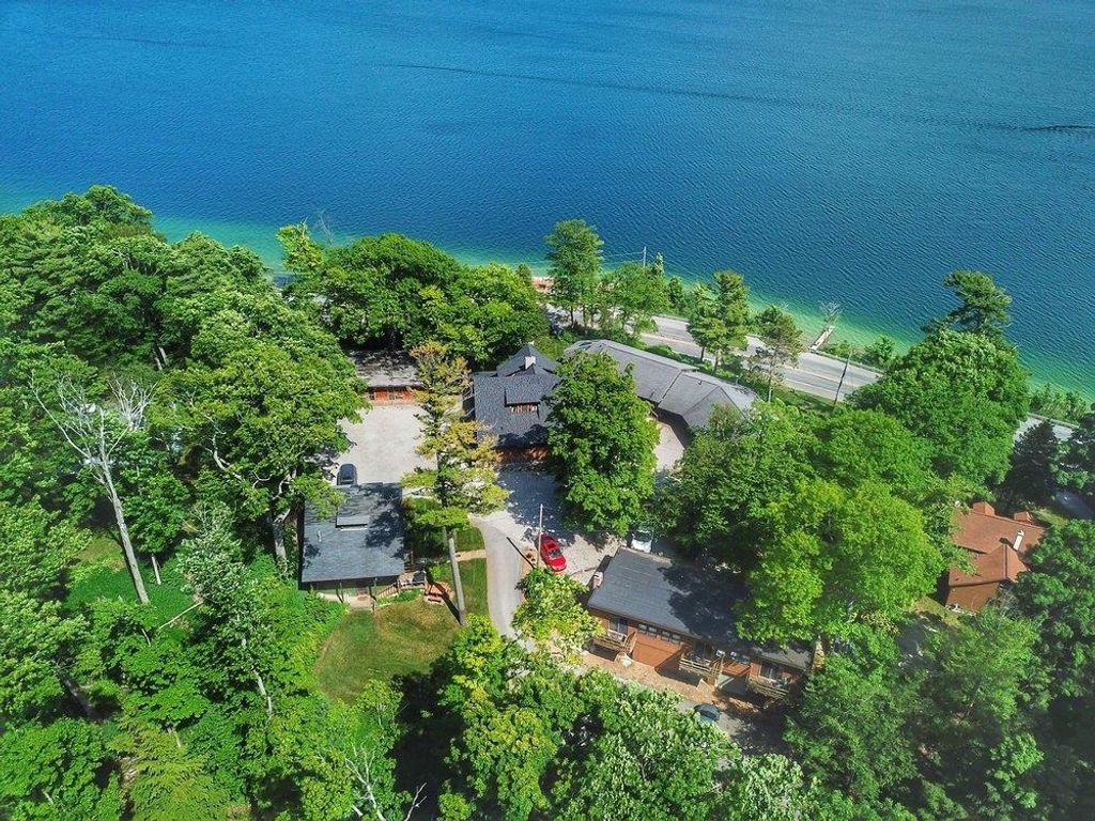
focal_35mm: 26
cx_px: 548
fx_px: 822
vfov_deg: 53.1
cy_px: 410
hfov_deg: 67.3
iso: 100
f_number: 2.2
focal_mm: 4.73
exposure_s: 1/209
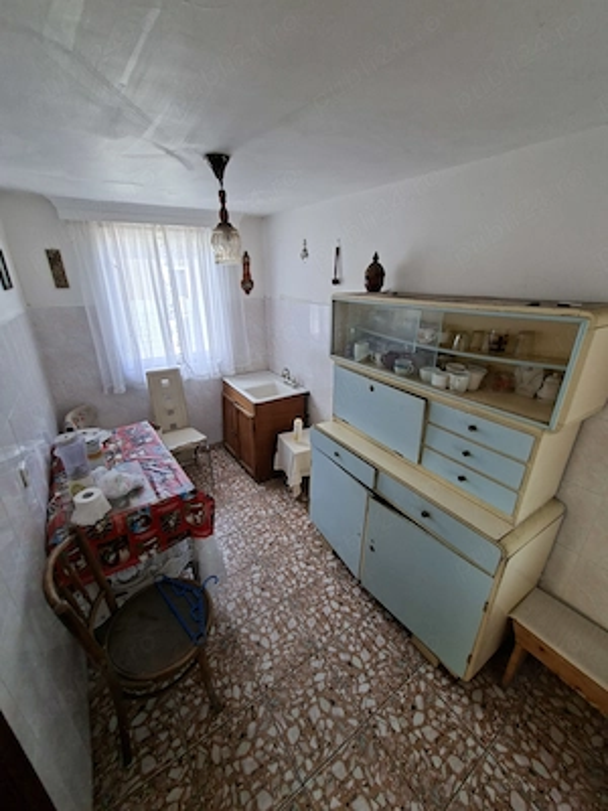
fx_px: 304
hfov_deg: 89.9
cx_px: 304
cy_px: 406
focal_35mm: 13
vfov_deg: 106.2
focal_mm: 1.74
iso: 40
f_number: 2.2
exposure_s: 1/40
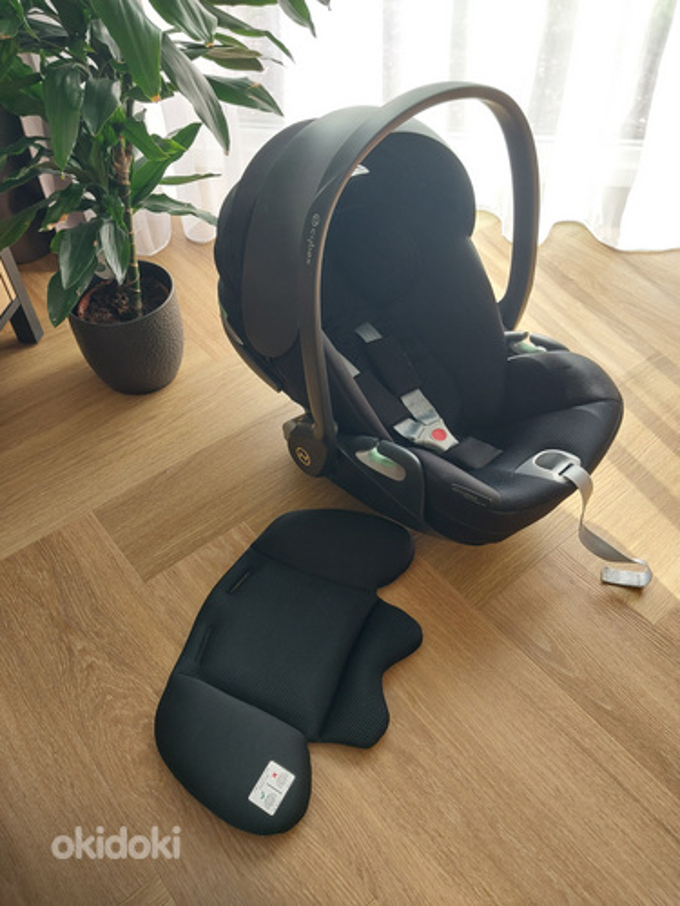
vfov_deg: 60.0
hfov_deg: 46.8
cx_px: 340
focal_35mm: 30
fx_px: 786
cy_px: 453
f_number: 1.8
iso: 25
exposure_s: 1/50
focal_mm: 4.6
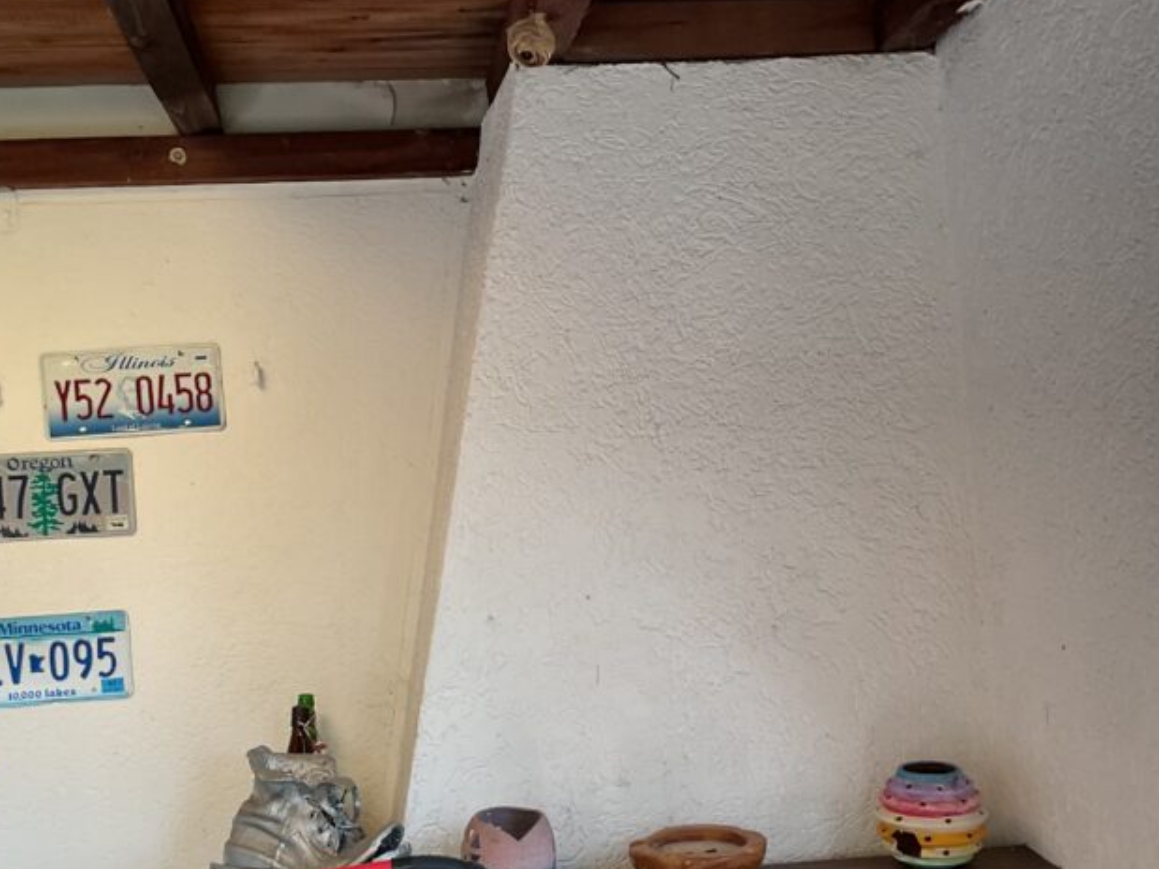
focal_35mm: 48
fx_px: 1607
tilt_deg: -2.1
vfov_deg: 30.2
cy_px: 515
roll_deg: +5.0
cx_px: 607
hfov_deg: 39.7
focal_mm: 3
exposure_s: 1/120
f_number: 1.8
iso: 40
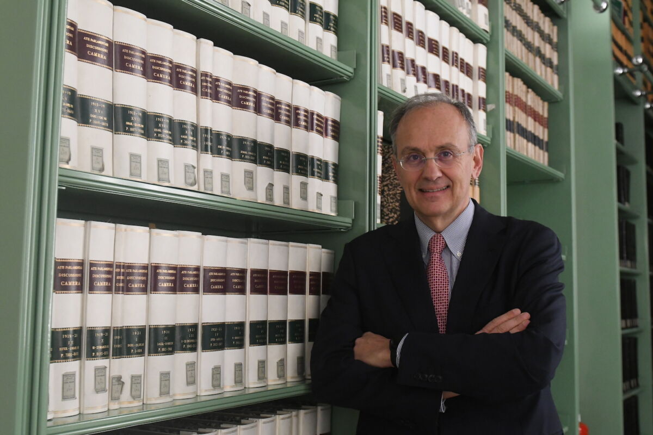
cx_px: 326
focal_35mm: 42
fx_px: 762
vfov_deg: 31.9
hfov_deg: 46.4
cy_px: 218
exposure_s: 1/200
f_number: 5.6
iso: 4000
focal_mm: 28
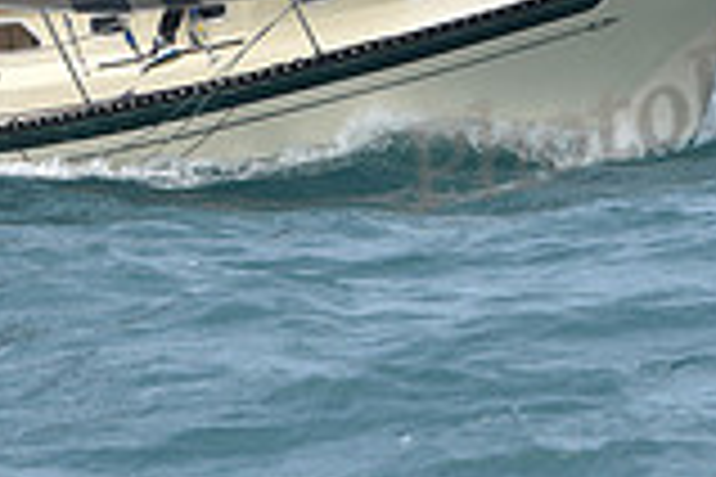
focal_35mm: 729
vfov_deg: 1.9
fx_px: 14498
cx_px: 176
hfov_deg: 2.8
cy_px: -74
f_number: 10
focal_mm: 200
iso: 250
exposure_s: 1/800
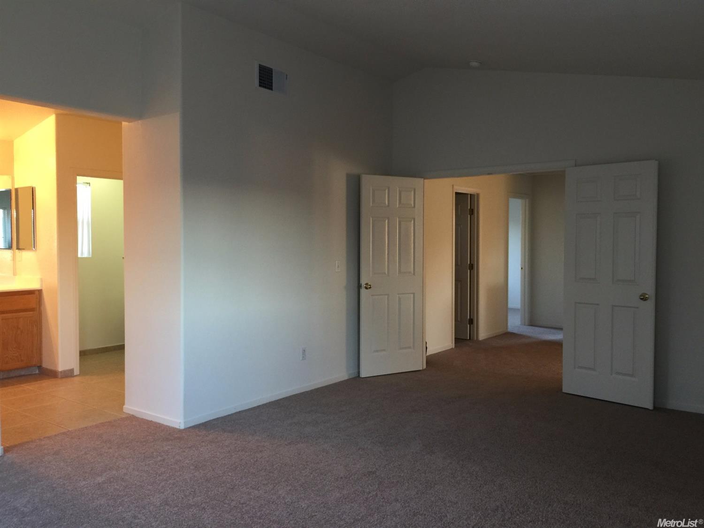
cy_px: 264
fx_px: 590
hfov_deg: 61.7
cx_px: 352
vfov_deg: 48.2
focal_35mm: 29
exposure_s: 1/15
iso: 64
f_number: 2.2
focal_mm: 4.15
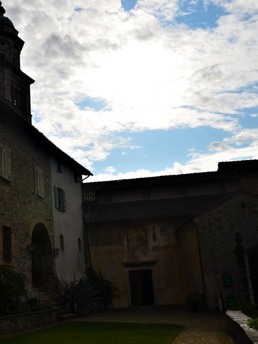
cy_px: 171
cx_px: 66
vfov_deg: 46.8
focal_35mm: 40
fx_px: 397
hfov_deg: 35.2
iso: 320
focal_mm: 18
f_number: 11
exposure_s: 1/640
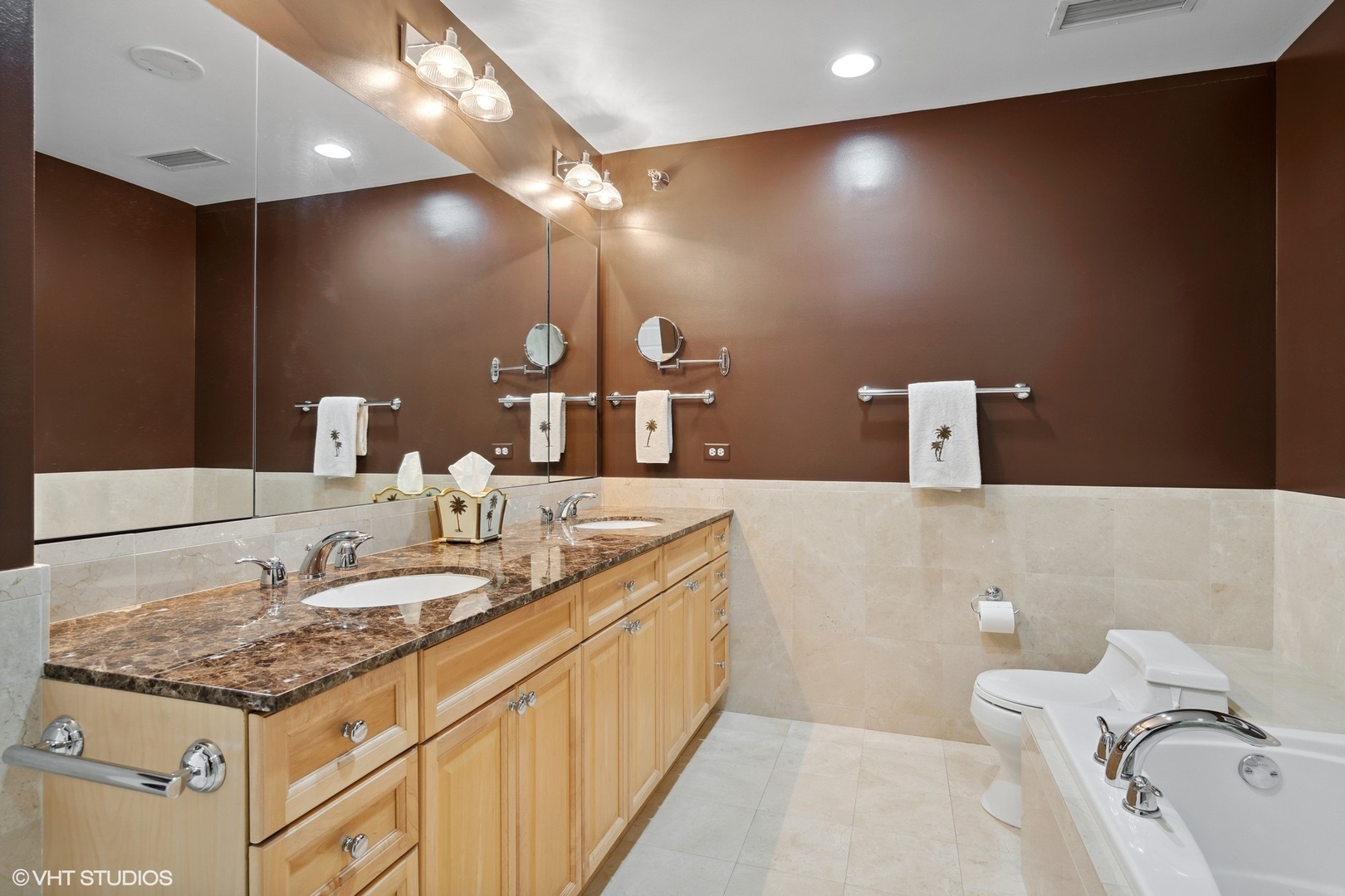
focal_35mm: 18
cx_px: 672
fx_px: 672
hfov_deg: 90.0
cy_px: 448
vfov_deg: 67.4
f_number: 8
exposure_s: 1/10
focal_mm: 18
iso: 320
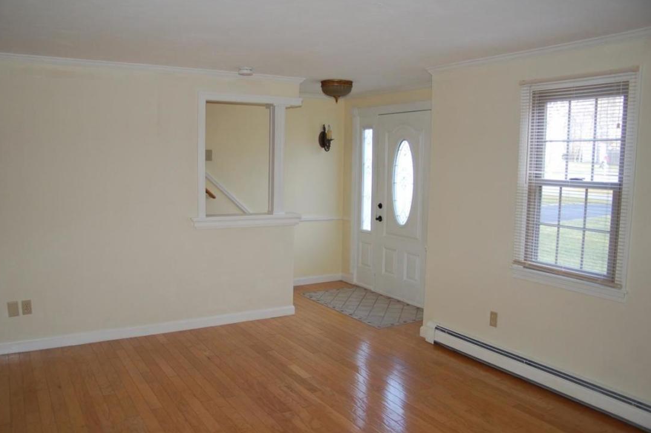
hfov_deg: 63.7
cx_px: 315
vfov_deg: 44.9
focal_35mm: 29
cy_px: 220
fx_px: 524
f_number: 3.5
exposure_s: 1/60
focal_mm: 18
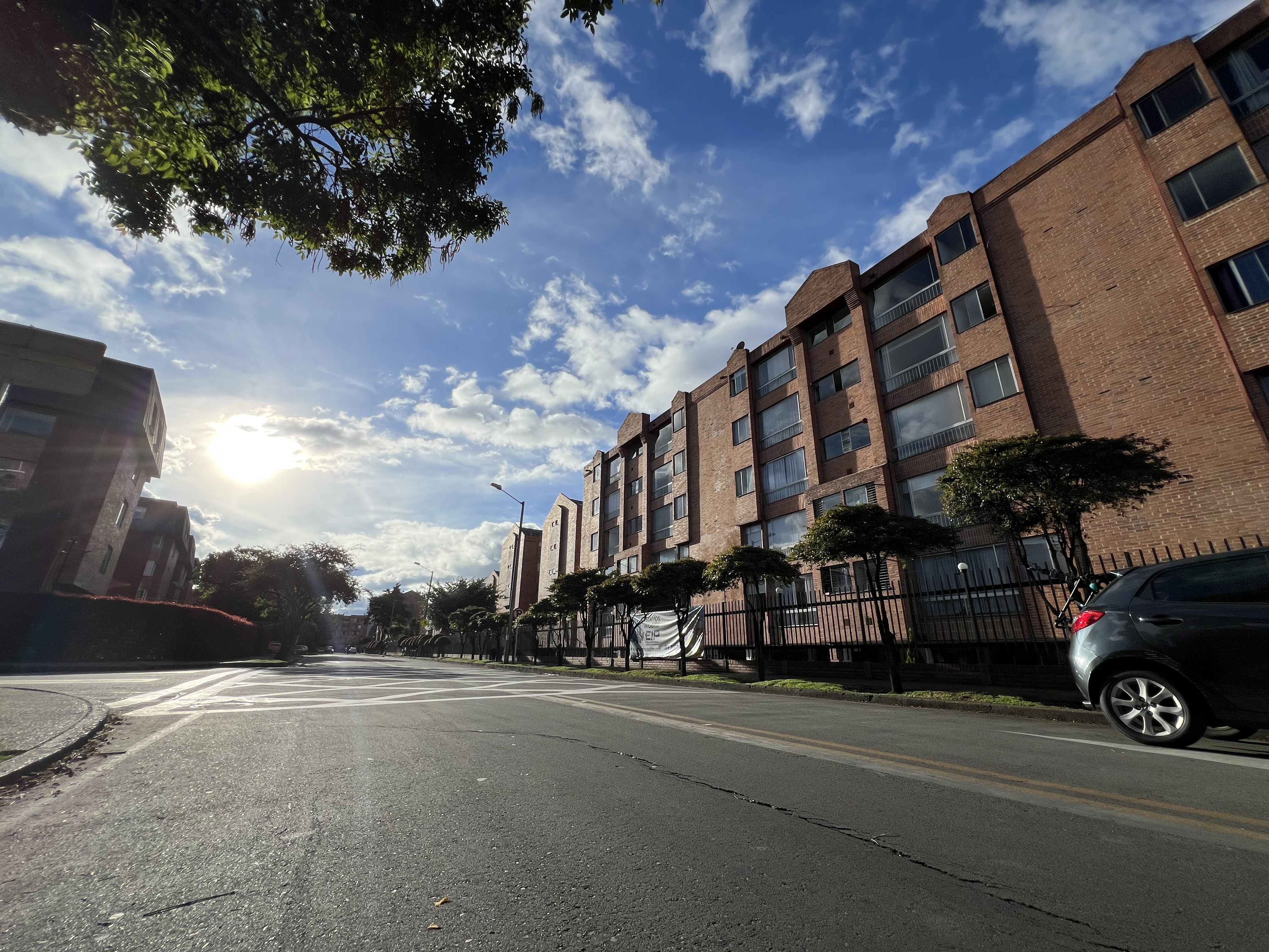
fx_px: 477
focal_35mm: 13
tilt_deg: +18.1
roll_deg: -0.6
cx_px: 634
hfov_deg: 106.2
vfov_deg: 89.9
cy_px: 476
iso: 32
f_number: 1.8
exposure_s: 1/2801
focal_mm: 1.57
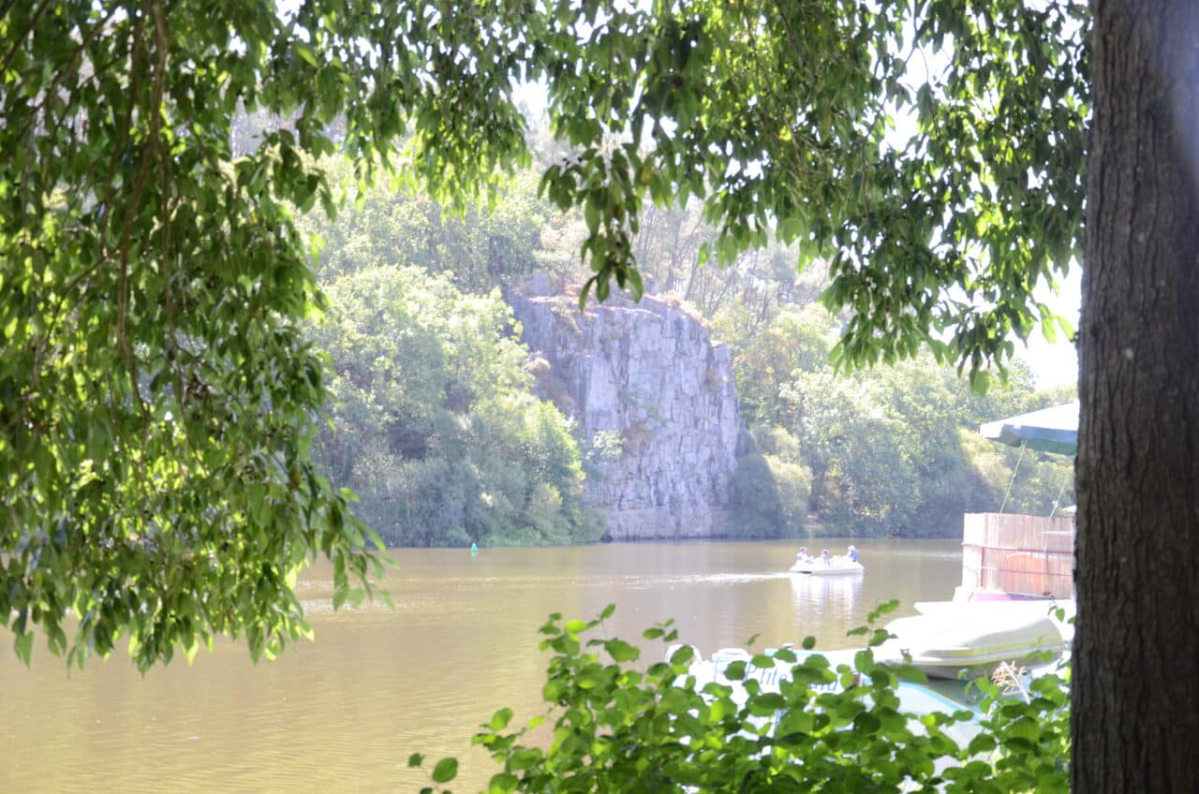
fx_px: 1745
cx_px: 600
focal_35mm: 52
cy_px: 397
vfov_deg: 25.6
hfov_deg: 37.9
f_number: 5.6
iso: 360
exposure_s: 1/125
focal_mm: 35
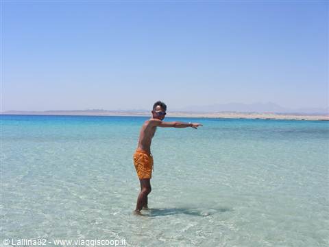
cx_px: 164
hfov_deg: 49.0
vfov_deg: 37.7
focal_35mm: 38
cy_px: 124
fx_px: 361
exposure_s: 1/629
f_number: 5.6
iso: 50
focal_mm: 6.3
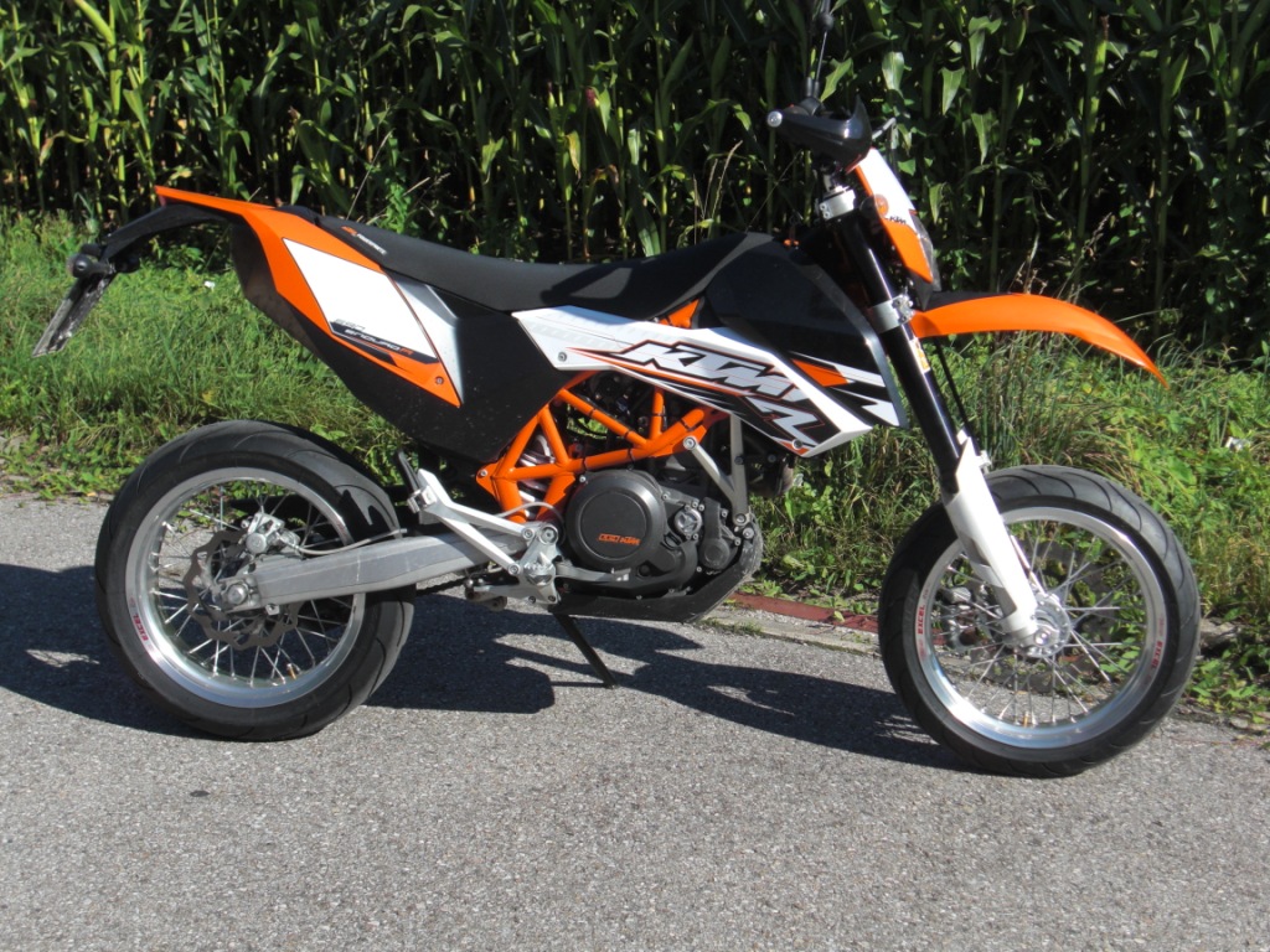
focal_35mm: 55
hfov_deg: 34.9
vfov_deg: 26.6
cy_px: 476
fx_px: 2018
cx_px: 635
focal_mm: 9.8
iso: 50
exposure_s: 1/800
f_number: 3.6
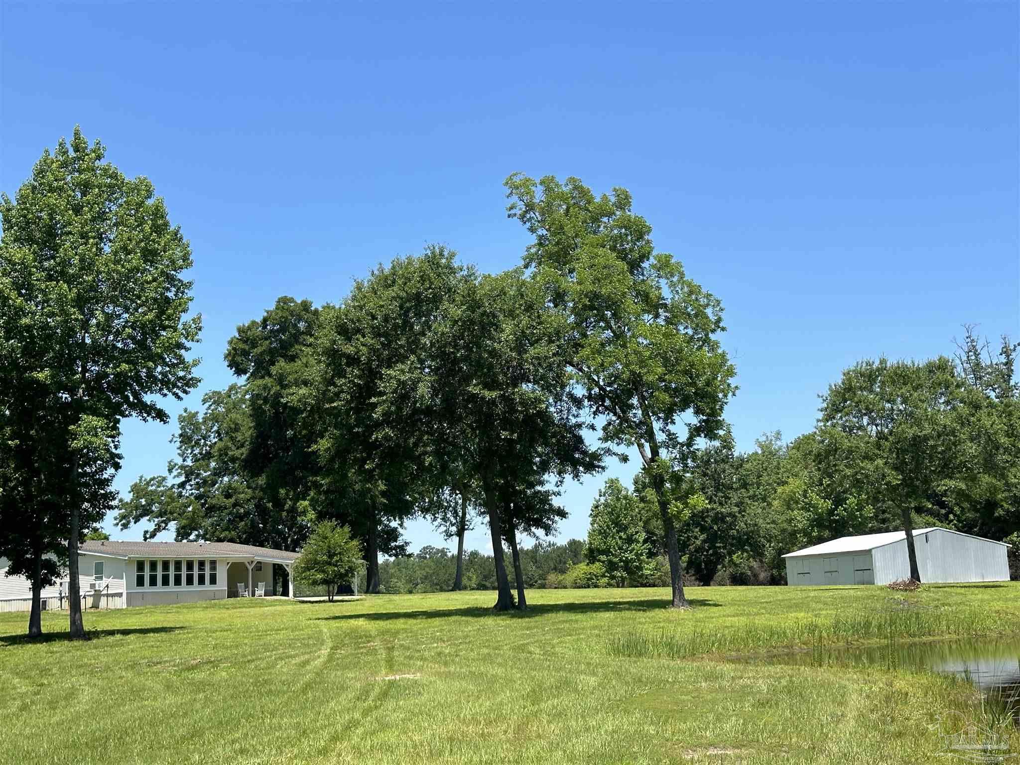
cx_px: 510
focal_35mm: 48
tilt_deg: +9.1
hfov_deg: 39.7
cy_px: 382
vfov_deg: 30.3
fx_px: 1414
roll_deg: +3.4
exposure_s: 1/2597
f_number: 1.78
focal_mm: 6.86
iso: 64
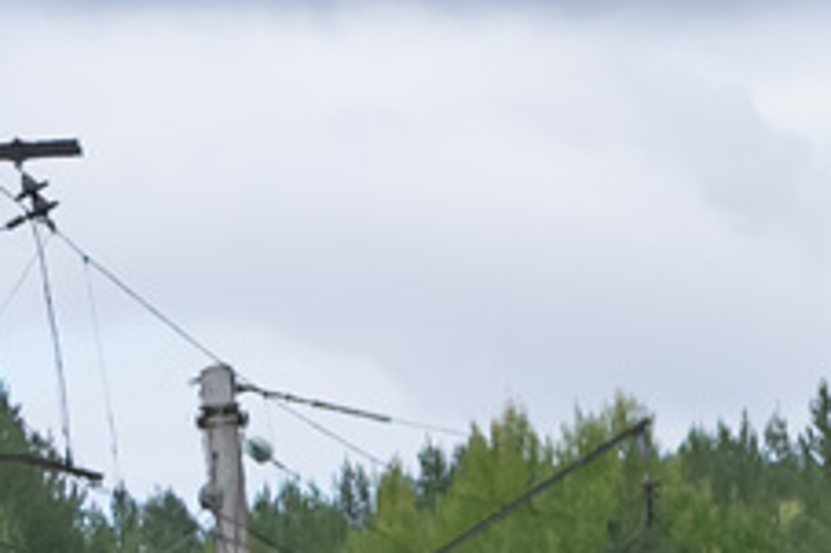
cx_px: 2292
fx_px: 12601
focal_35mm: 546
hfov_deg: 3.7
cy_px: 348
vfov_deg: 2.5
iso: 400
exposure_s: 1/800
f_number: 6.3
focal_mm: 55
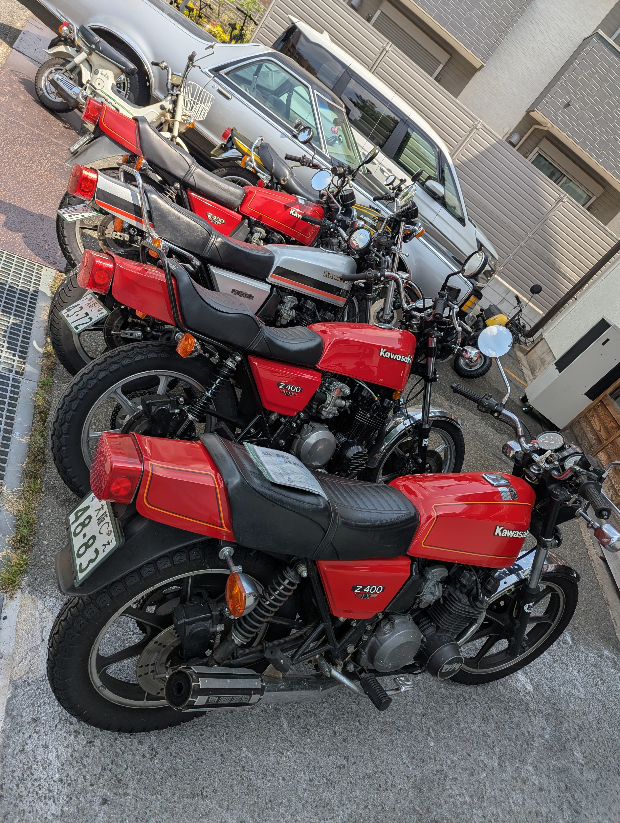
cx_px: 310
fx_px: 572
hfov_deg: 56.9
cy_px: 412
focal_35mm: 24
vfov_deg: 71.5
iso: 41
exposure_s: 1/1770
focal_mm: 6.81
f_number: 1.85
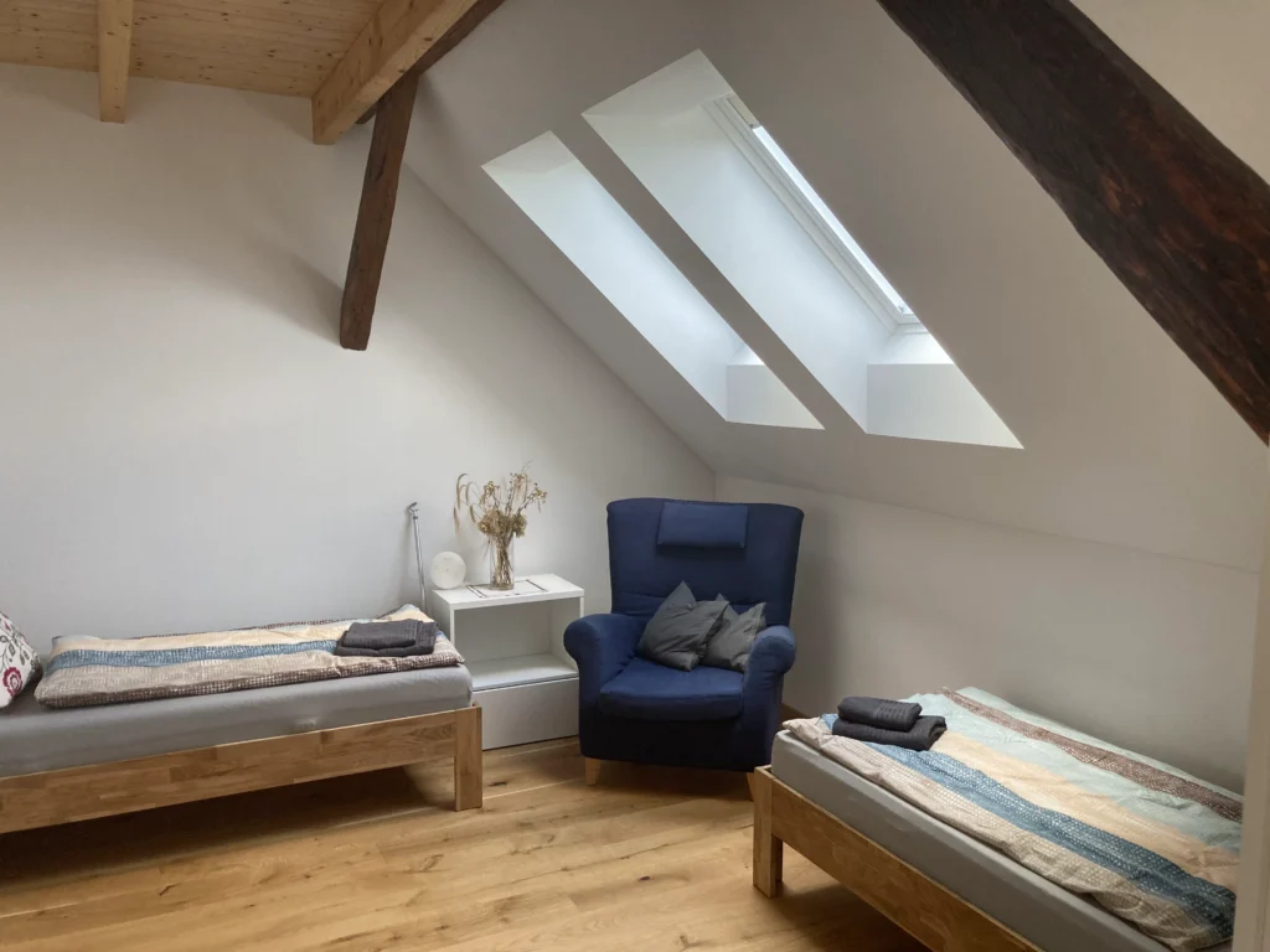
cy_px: 476
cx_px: 635
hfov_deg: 63.4
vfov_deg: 49.7
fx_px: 1027
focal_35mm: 28
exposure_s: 1/121
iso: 80
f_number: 1.8
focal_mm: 3.99
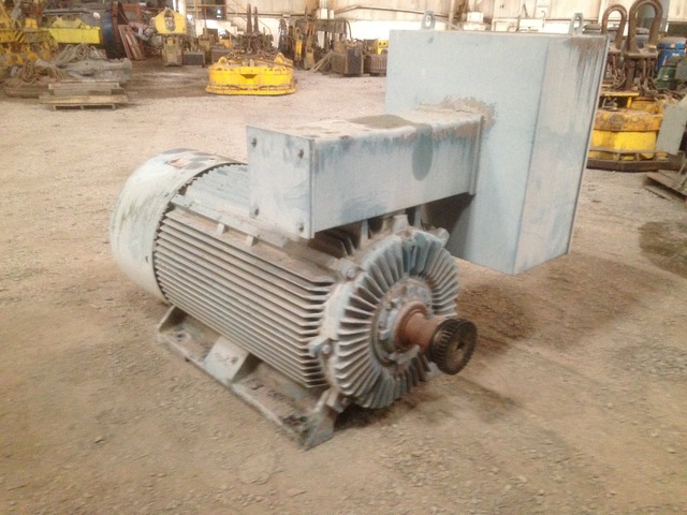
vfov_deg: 42.9
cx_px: 344
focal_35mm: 33
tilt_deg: -22.2
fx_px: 655
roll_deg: -0.6
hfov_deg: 55.4
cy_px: 258
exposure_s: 1/20
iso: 400
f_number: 2.4
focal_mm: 4.12
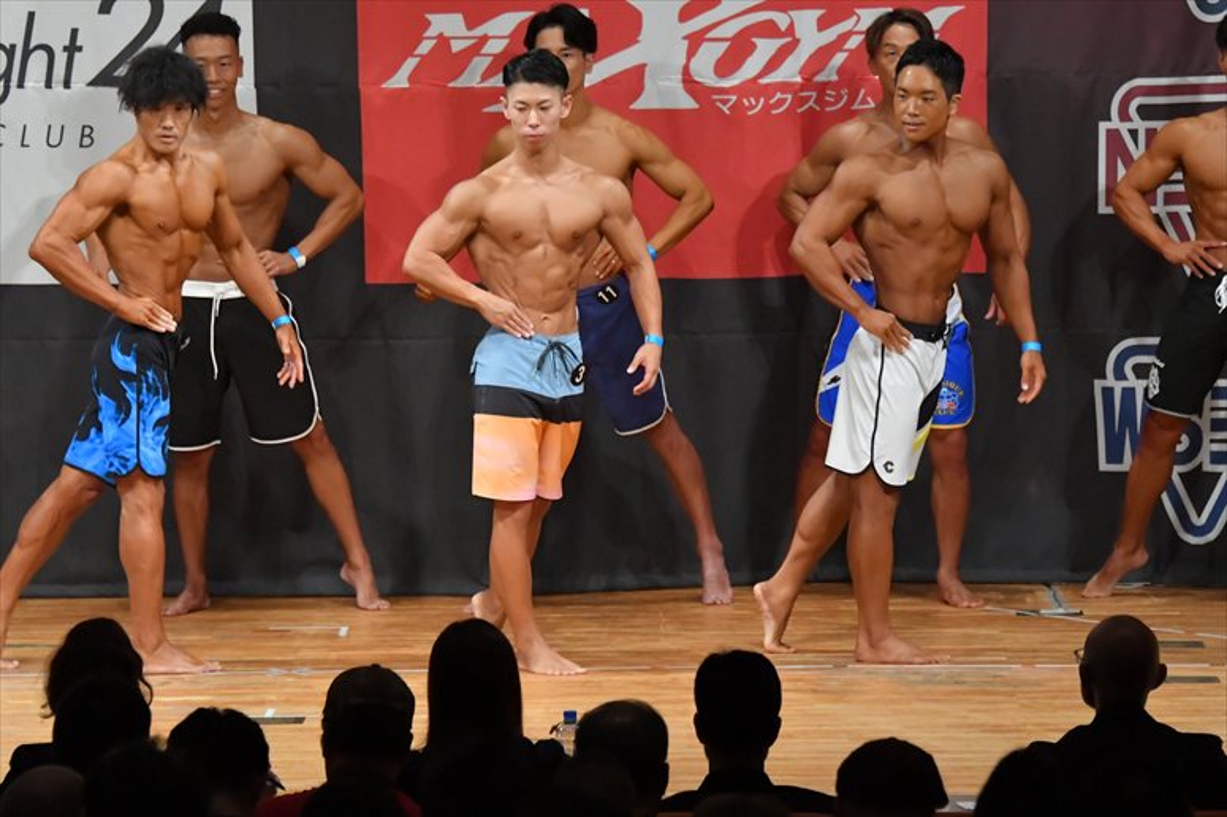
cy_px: 408
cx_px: 614
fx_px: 8687
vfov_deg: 5.4
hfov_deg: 8.1
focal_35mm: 255
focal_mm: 170
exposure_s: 1/400
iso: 8000
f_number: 5.6
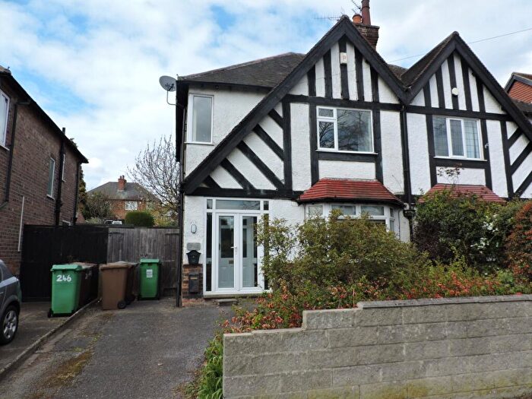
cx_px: 266
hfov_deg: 71.6
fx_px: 369
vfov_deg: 56.8
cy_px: 200
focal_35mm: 24
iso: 100
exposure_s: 1/800
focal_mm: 4.3
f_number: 3
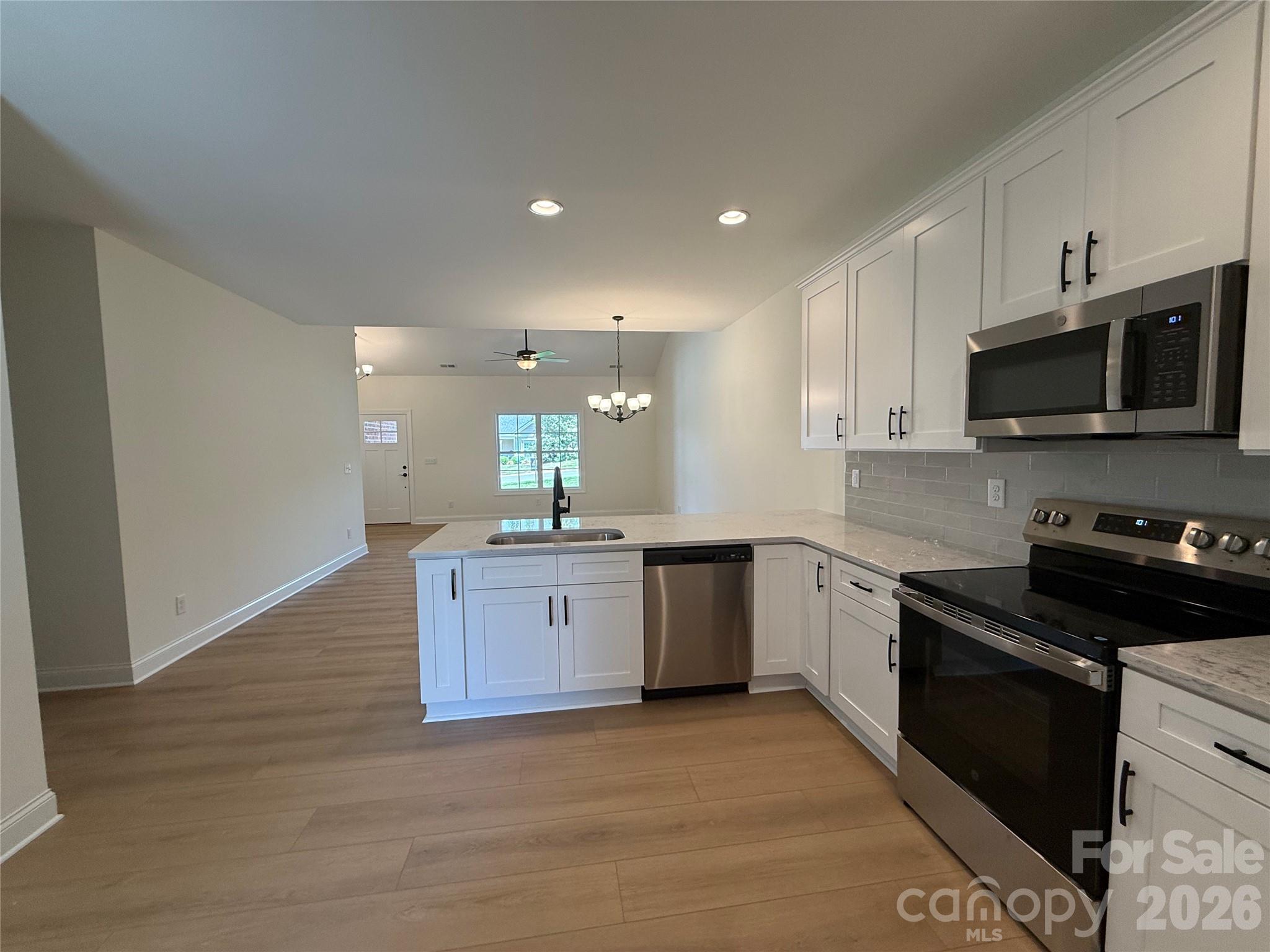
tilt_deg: -2.8
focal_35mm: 14
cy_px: 476
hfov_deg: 102.1
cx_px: 635
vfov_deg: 85.7
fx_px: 514
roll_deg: +1.1
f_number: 2.2
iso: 125
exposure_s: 1/120
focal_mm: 2.22
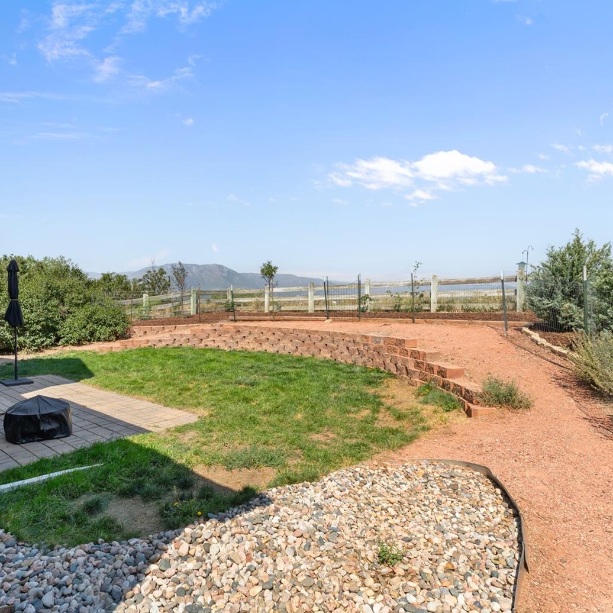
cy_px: 309
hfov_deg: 69.6
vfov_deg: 70.5
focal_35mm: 22
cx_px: 237
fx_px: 434
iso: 200
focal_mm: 11
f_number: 8
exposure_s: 1/125
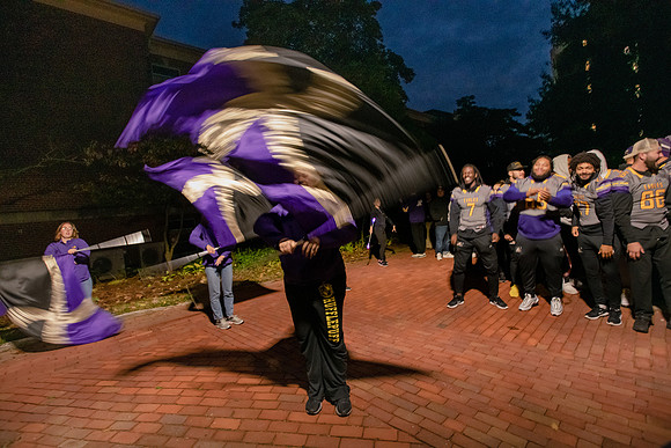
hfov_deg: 93.3
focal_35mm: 17
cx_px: 336
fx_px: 317
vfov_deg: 70.5
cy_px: 224
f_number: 5
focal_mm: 17
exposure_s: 1/40
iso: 5000
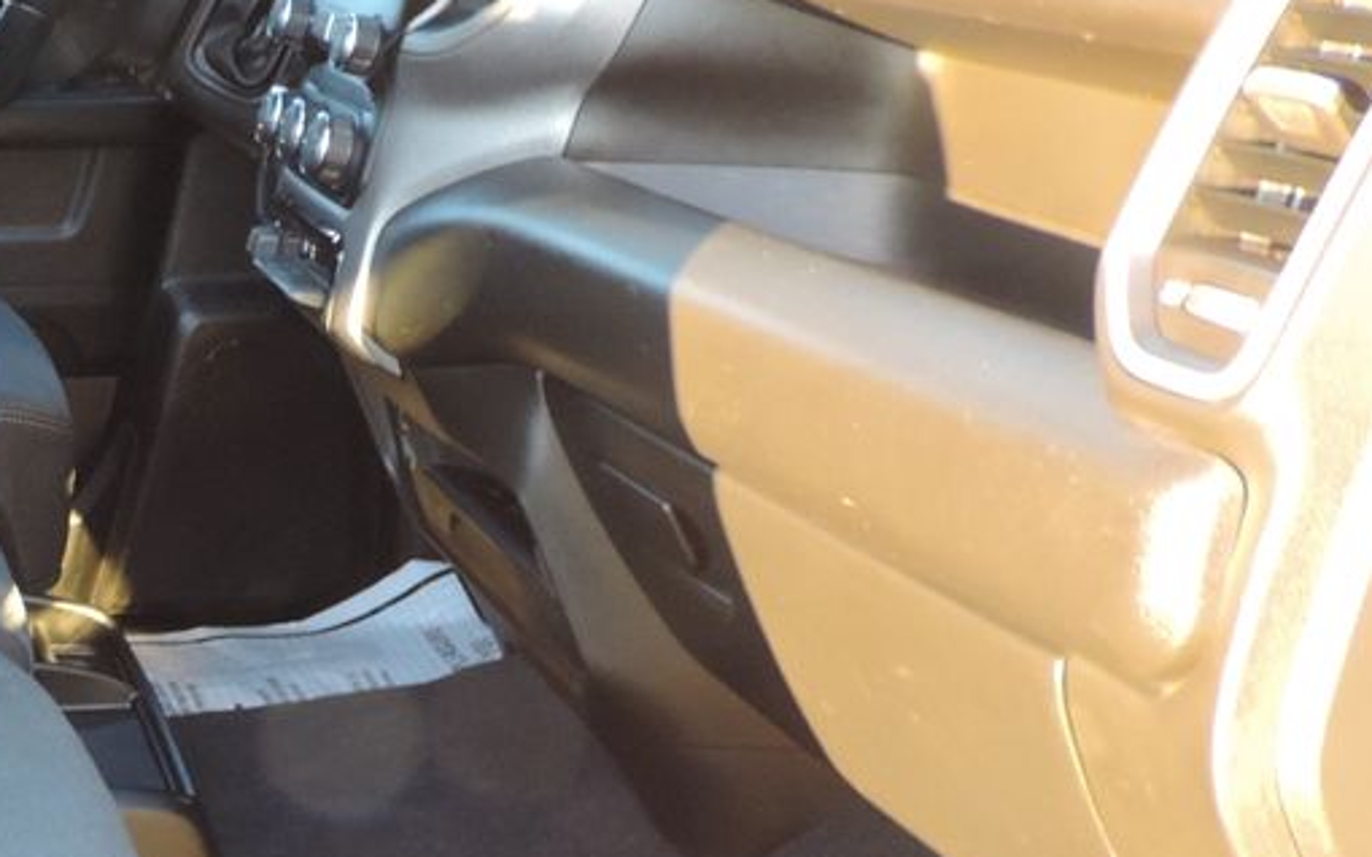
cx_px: 51
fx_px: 2393
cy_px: 639
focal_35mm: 64
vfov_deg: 20.2
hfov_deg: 30.1
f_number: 3
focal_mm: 4.3
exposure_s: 1/30
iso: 320
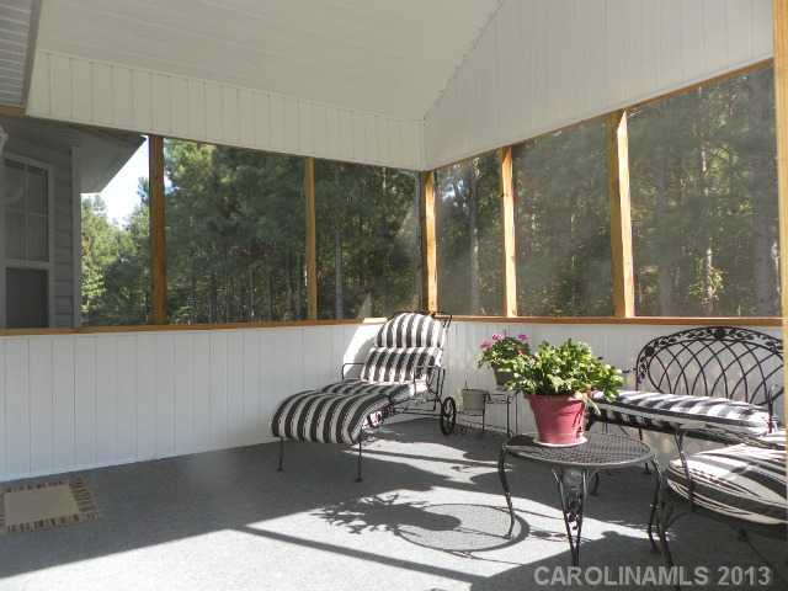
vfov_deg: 53.1
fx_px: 592
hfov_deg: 67.3
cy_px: 296
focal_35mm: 26
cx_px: 394
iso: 80
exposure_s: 1/125
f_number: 3.5
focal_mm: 4.6
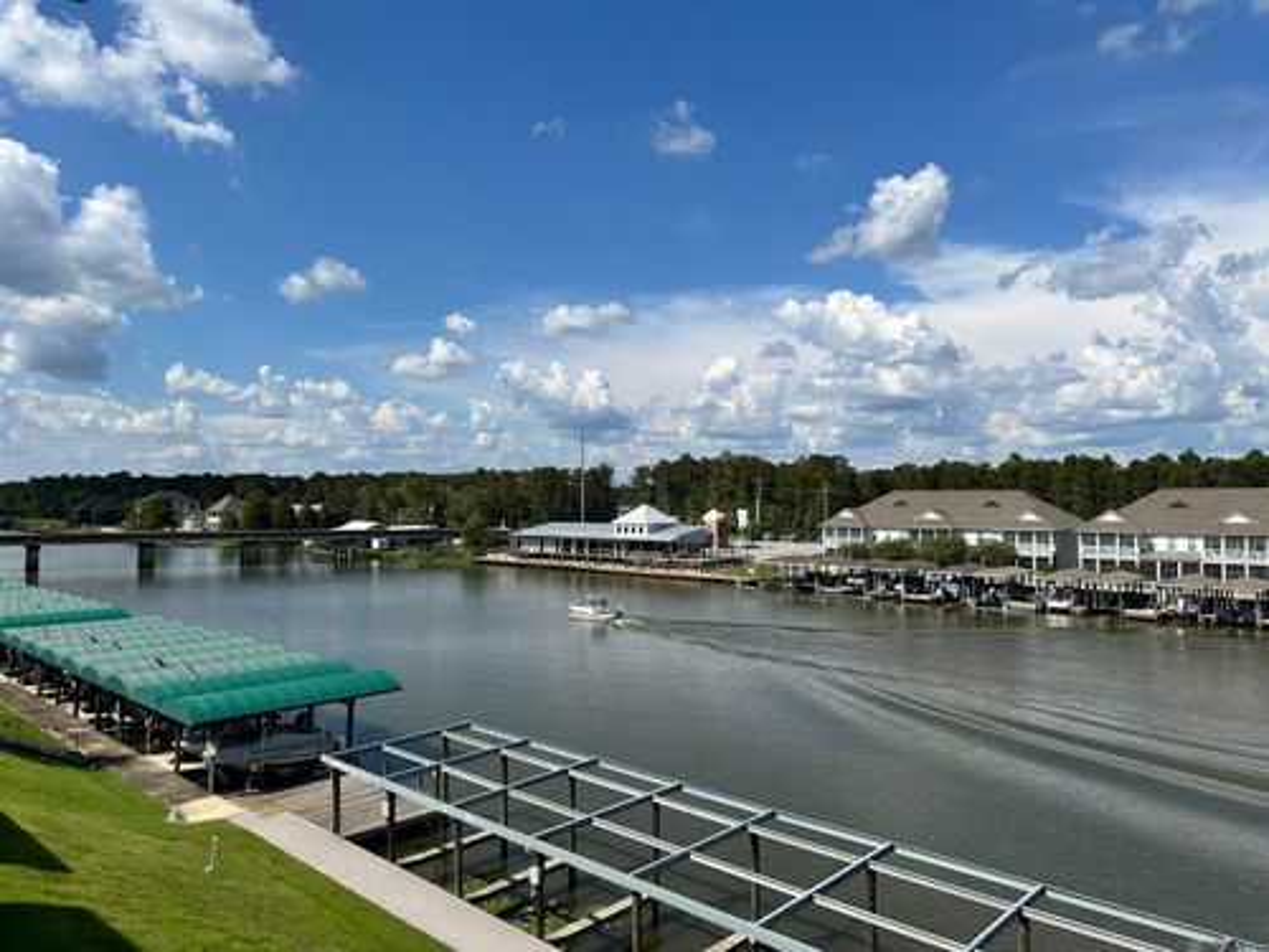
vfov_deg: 56.8
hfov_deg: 71.6
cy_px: 476
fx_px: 880
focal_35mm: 24
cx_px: 634
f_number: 1.78
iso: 80
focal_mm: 6.86
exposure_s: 1/7042
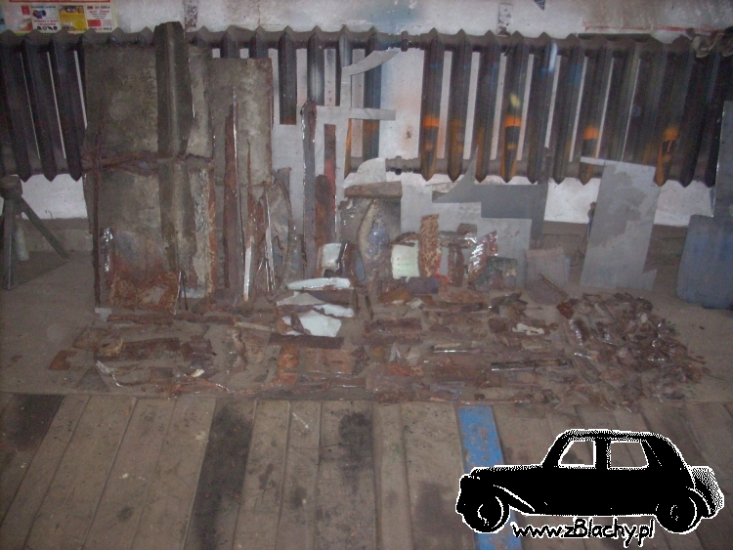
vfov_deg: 38.7
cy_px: 275
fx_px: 784
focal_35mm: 37
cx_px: 366
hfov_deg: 50.1
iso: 400
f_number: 2.8
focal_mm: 6.2
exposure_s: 1/60
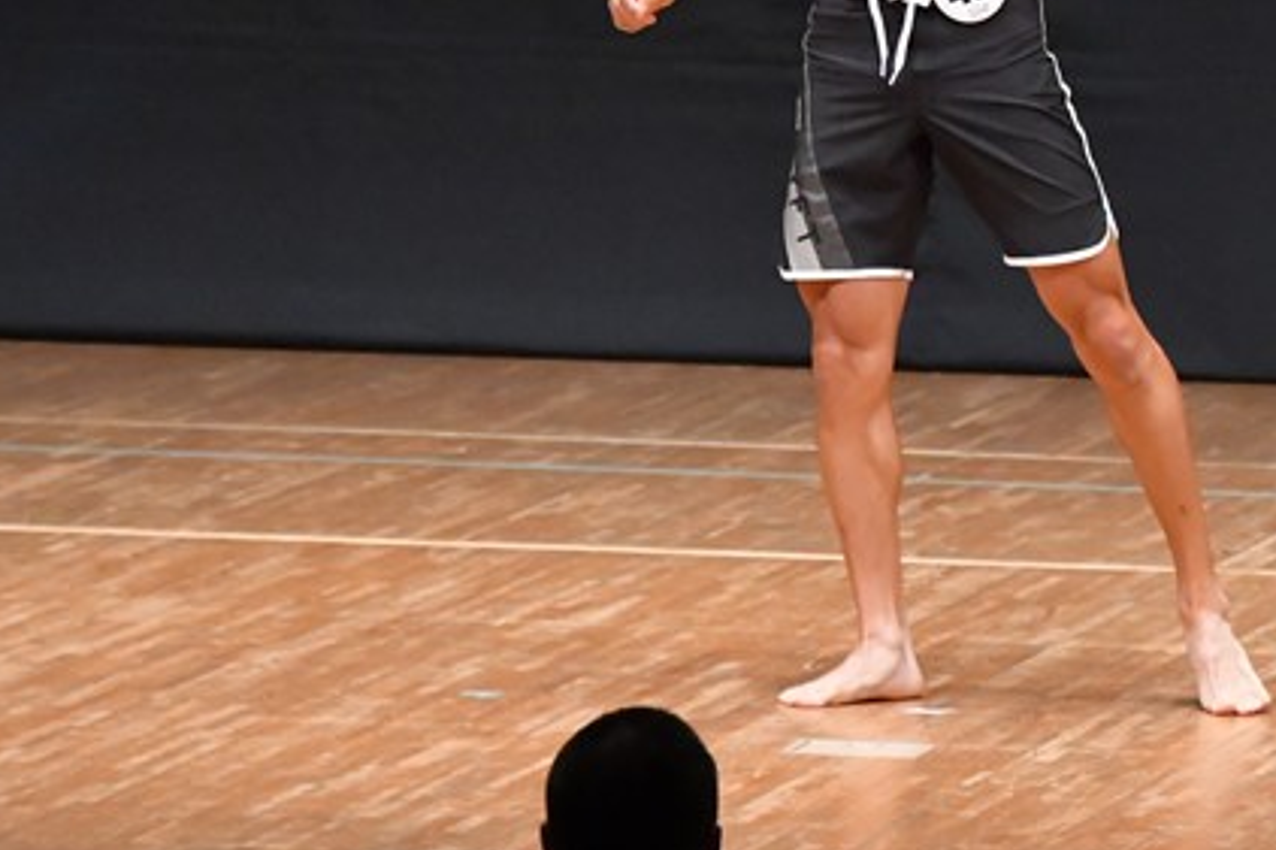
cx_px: 1048
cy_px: 100
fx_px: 17573
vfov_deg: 2.8
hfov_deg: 4.2
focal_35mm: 496
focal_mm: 180
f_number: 5.6
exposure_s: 1/400
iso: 8000
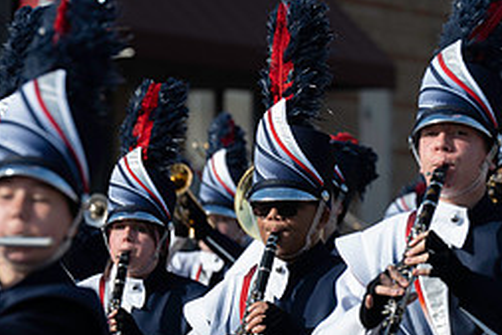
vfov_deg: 3.0
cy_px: 287
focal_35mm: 466
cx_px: 563
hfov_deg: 4.4
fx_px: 6502
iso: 180
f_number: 5.6
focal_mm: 200
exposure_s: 1/640
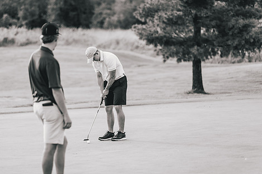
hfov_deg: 11.1
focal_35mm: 186
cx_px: 113
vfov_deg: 7.4
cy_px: 92
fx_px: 1354
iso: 200
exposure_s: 1/640
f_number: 2.8
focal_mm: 150
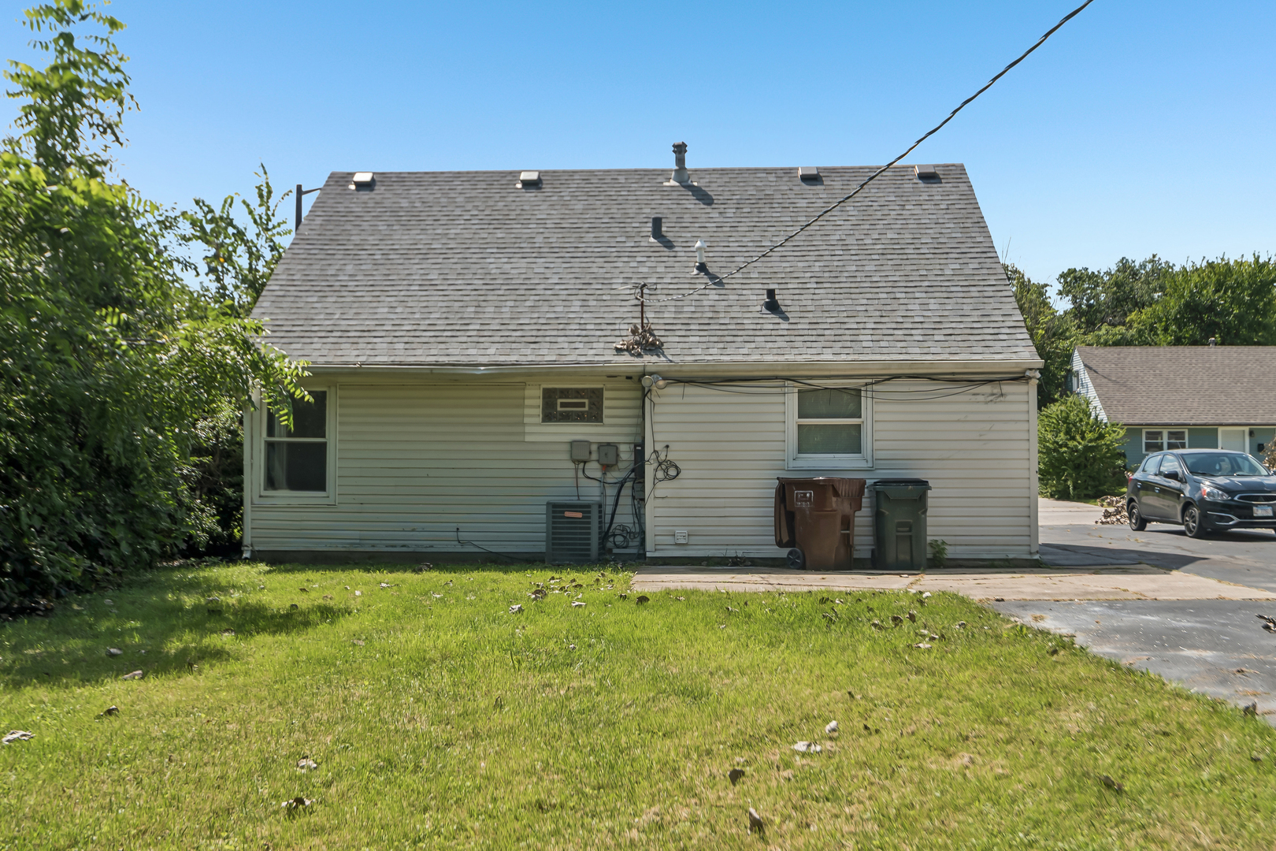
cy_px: 426
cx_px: 638
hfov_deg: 54.4
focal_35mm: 35
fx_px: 1240
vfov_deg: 37.9
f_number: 10
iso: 100
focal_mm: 35
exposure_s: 1/160
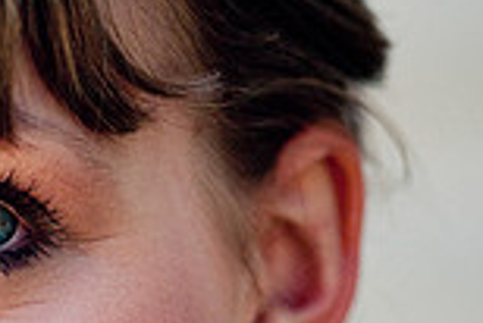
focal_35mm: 395
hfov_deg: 5.2
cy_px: 411
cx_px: -182
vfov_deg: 3.5
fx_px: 5304
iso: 200
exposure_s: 1/5000
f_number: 2.8
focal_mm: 105
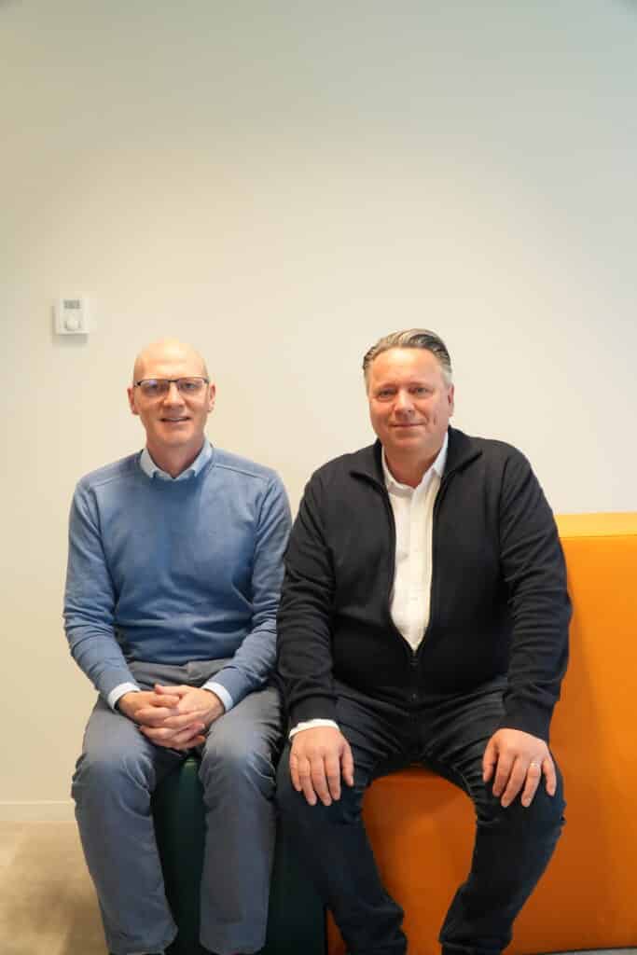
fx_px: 915
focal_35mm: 34
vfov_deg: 55.1
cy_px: 478
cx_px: 318
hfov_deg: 38.4
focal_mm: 23
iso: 1250
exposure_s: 1/100
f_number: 4.5
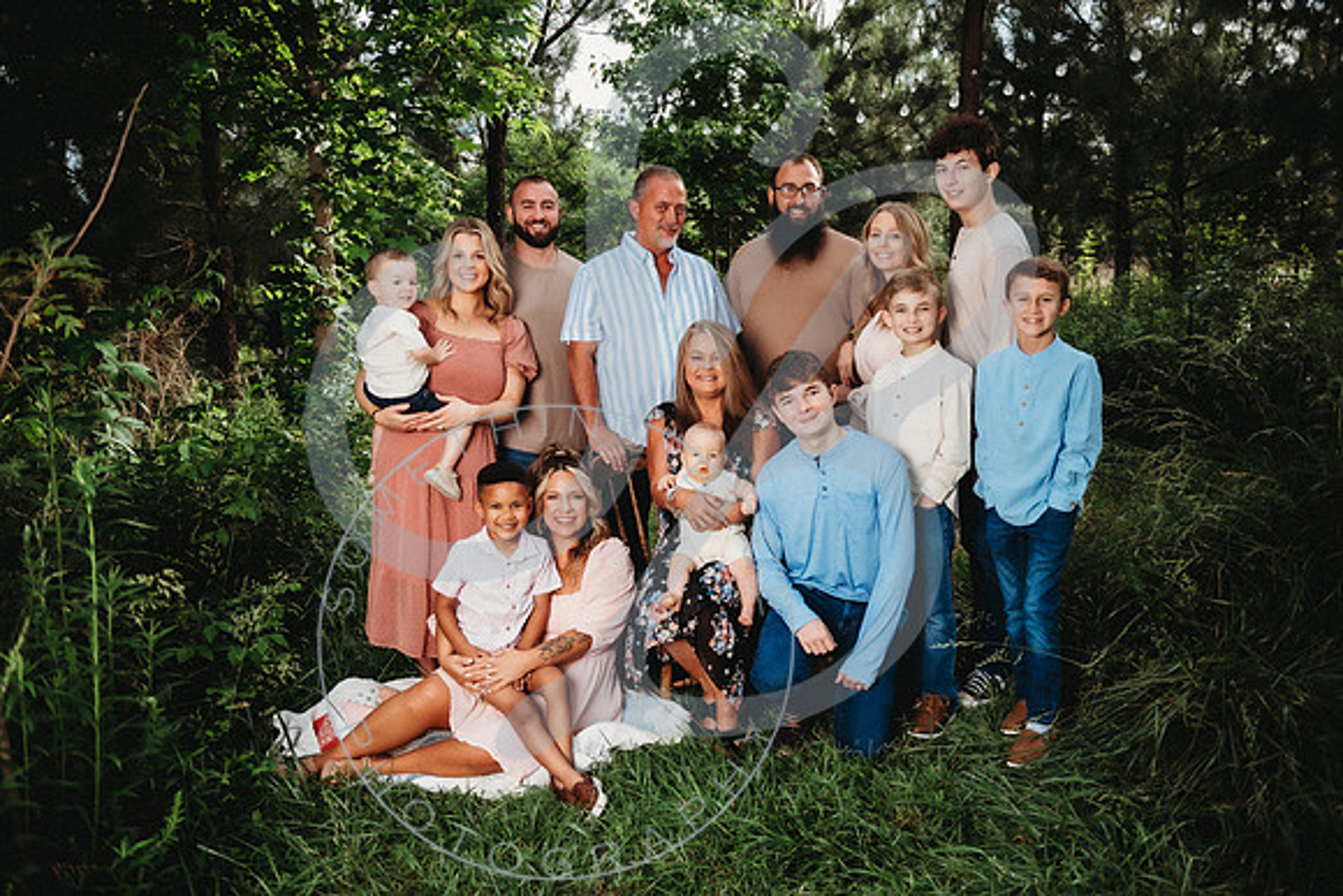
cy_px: 448
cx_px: 672
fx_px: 1082
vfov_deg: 45.0
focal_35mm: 29
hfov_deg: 63.6
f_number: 2.8
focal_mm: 29
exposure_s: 1/200
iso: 50
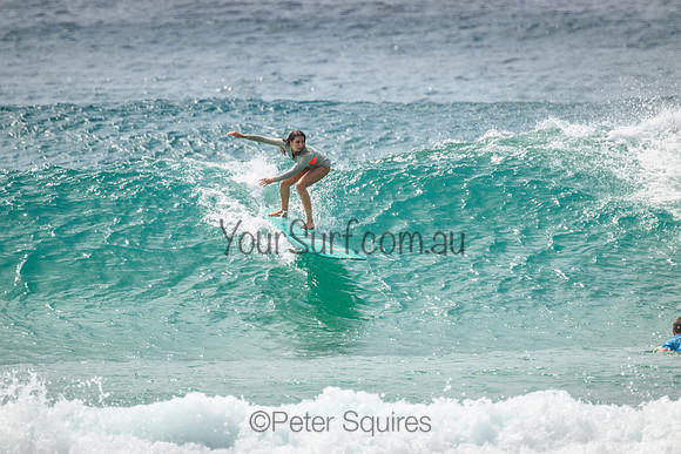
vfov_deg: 1.7
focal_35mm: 800
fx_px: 15136
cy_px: 227
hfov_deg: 2.6
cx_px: 340
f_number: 11
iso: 720
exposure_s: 1/2000
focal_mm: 800
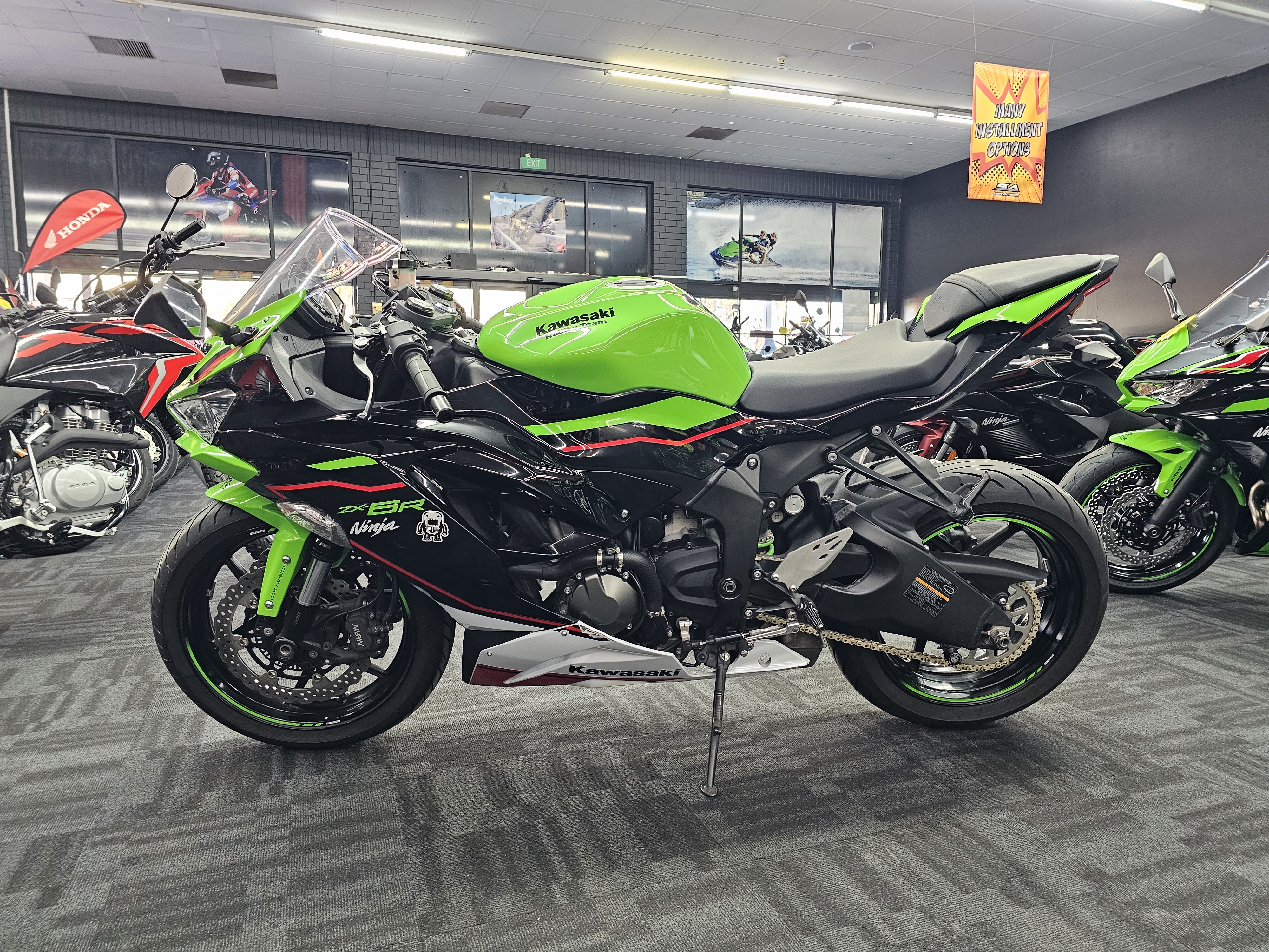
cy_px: 476
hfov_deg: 73.9
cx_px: 634
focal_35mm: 23
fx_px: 843
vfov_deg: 58.9
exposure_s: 1/100
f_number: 1.7
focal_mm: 6.3
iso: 800
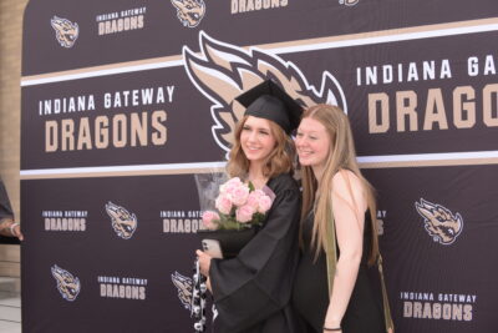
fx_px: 969
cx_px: 249
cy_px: 166
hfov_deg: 28.8
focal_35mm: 70
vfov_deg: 19.5
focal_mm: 70
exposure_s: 1/640
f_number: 5.6
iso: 400
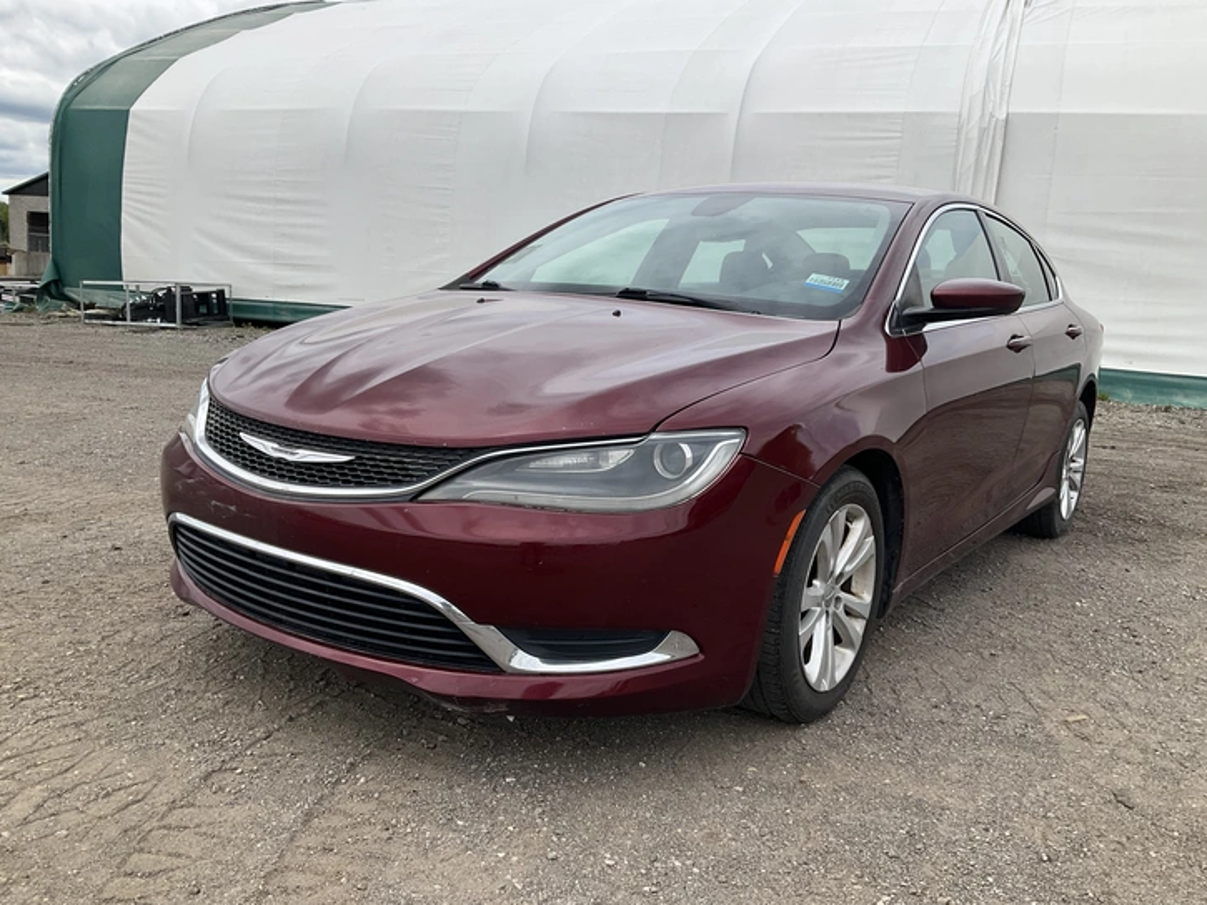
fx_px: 1046
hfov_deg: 60.0
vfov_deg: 46.8
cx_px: 608
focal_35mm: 30
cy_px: 452
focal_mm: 3
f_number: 1.8
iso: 25
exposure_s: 1/1786
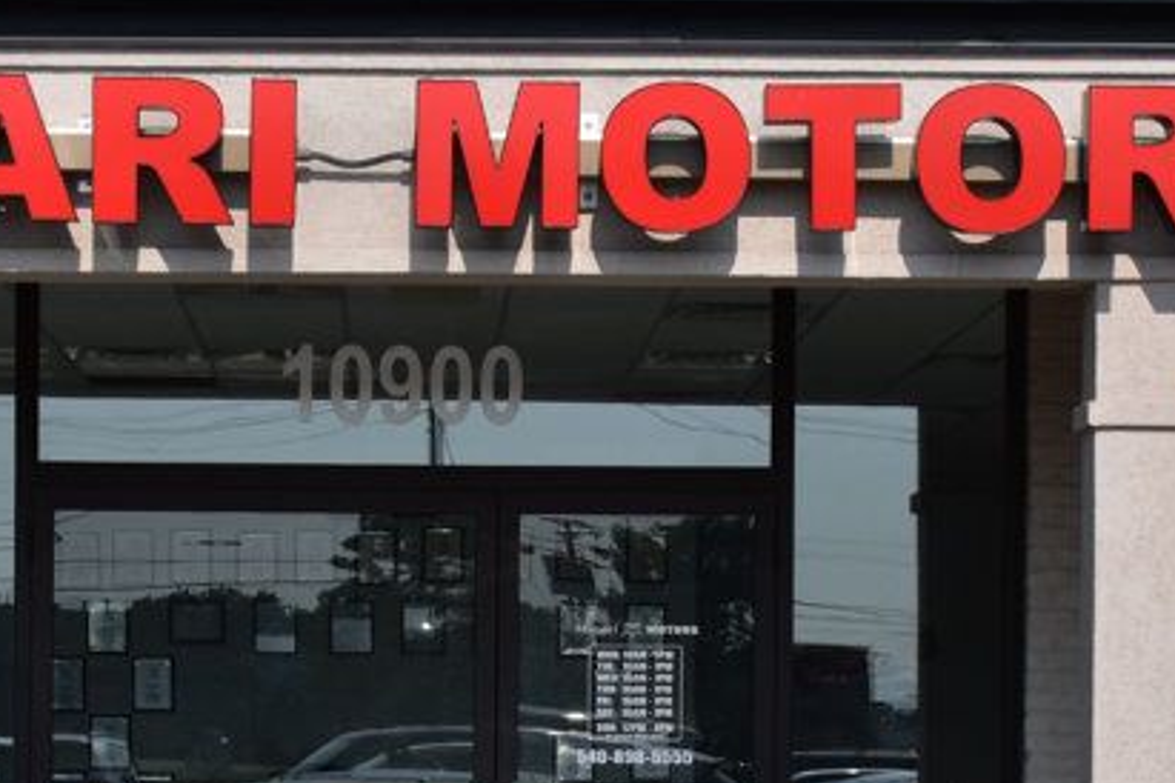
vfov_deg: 10.7
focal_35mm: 127
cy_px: 840
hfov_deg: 16.1
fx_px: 4145
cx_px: 420
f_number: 11
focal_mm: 34
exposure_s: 1/500
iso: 200
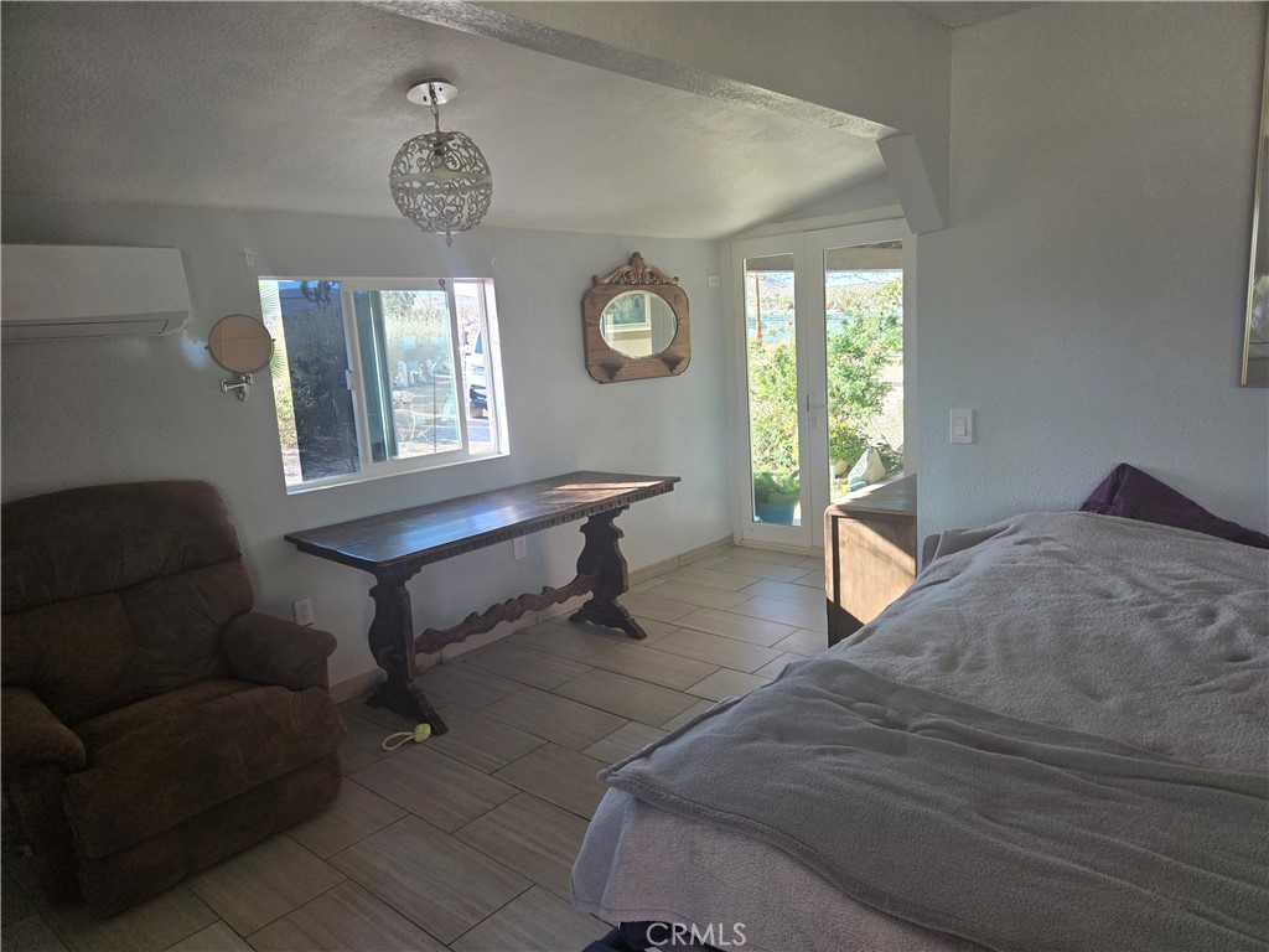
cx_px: 634
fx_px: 843
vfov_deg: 58.9
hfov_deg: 73.9
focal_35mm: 23
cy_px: 476
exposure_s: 1/180
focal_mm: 5.4
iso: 50
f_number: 1.8
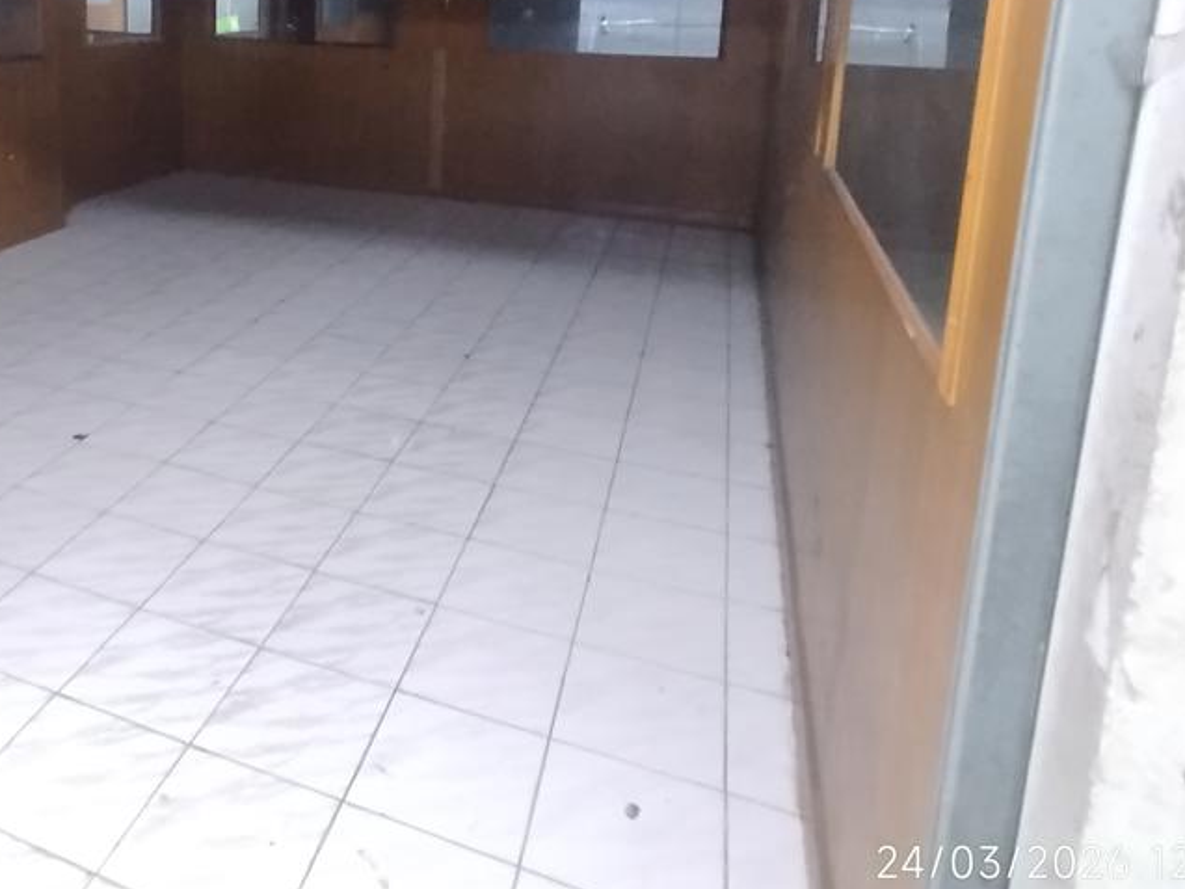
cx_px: 265
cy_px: 147
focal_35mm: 27
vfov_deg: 47.8
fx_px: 924
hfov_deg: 60.9
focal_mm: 1.65
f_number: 2.2
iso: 800
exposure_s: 1/17
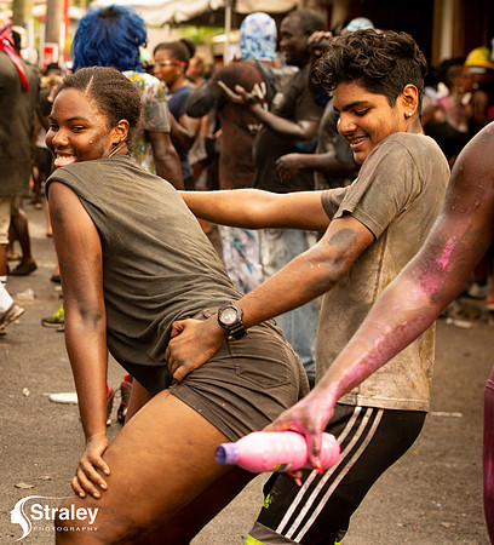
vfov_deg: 16.3
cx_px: 3
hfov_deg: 14.5
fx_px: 1905
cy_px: 219
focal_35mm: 112
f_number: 5.6
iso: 250
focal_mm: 70
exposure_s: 1/160
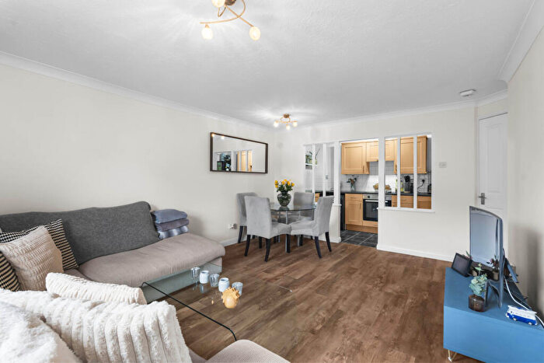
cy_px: 182
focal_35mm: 16
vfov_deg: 73.8
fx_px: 242
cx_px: 272
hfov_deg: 96.7
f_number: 7.1
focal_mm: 16
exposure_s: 1/2
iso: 320
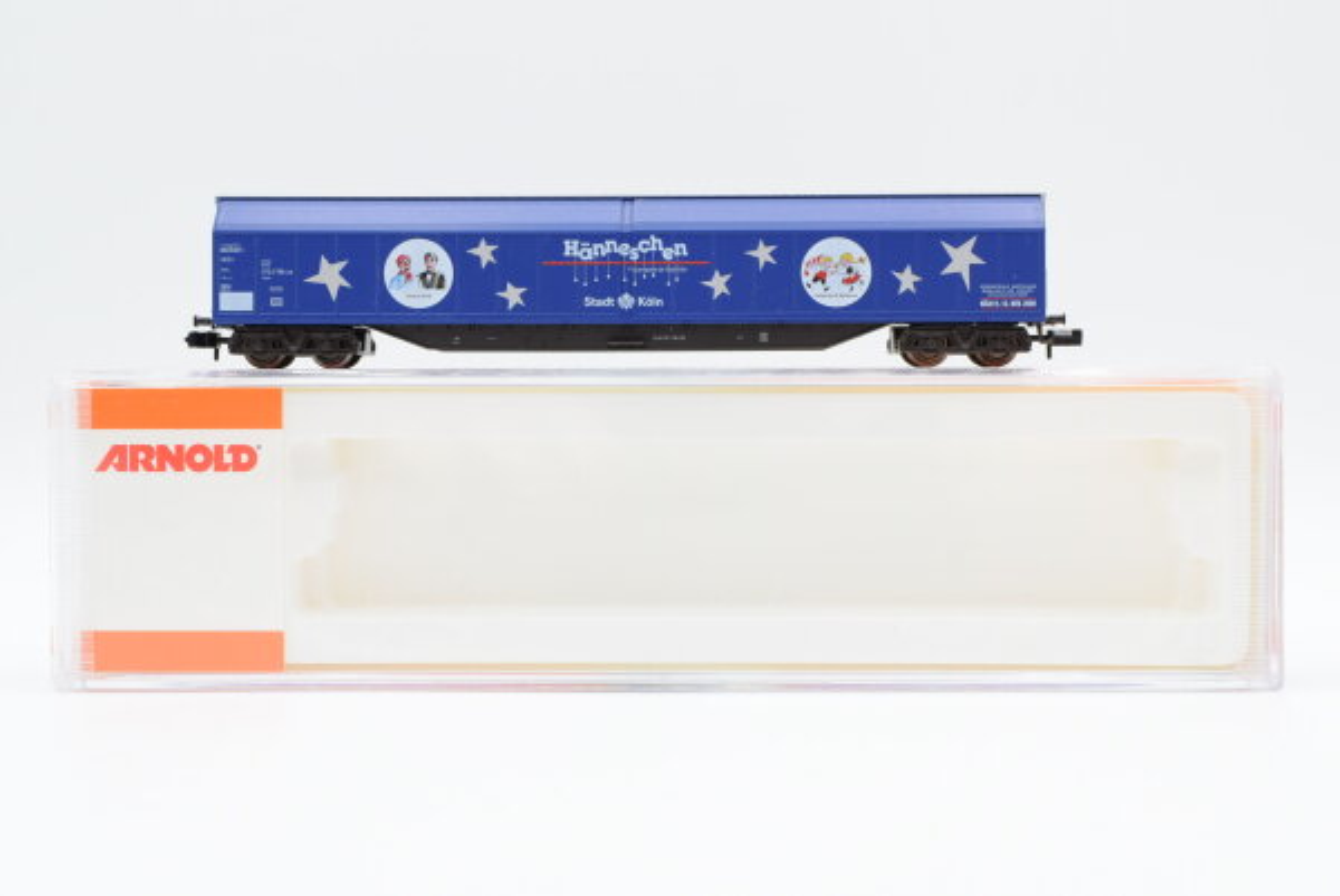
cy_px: 448
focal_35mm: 52
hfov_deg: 37.8
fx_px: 1956
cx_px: 670
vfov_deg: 25.8
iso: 400
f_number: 8
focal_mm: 35
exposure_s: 1/200
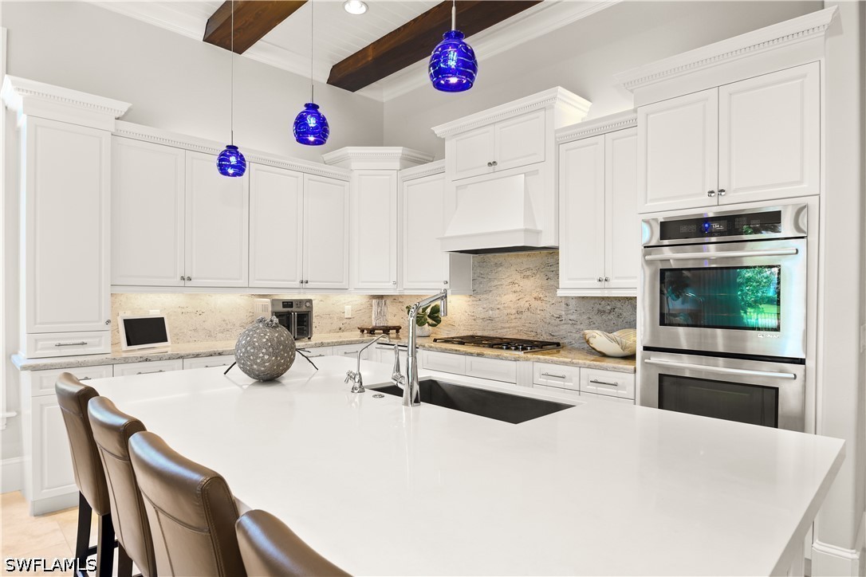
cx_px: 433
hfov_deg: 81.2
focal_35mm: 21
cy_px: 288
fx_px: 505
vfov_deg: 59.5
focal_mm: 14
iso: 200
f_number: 8
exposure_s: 1/5
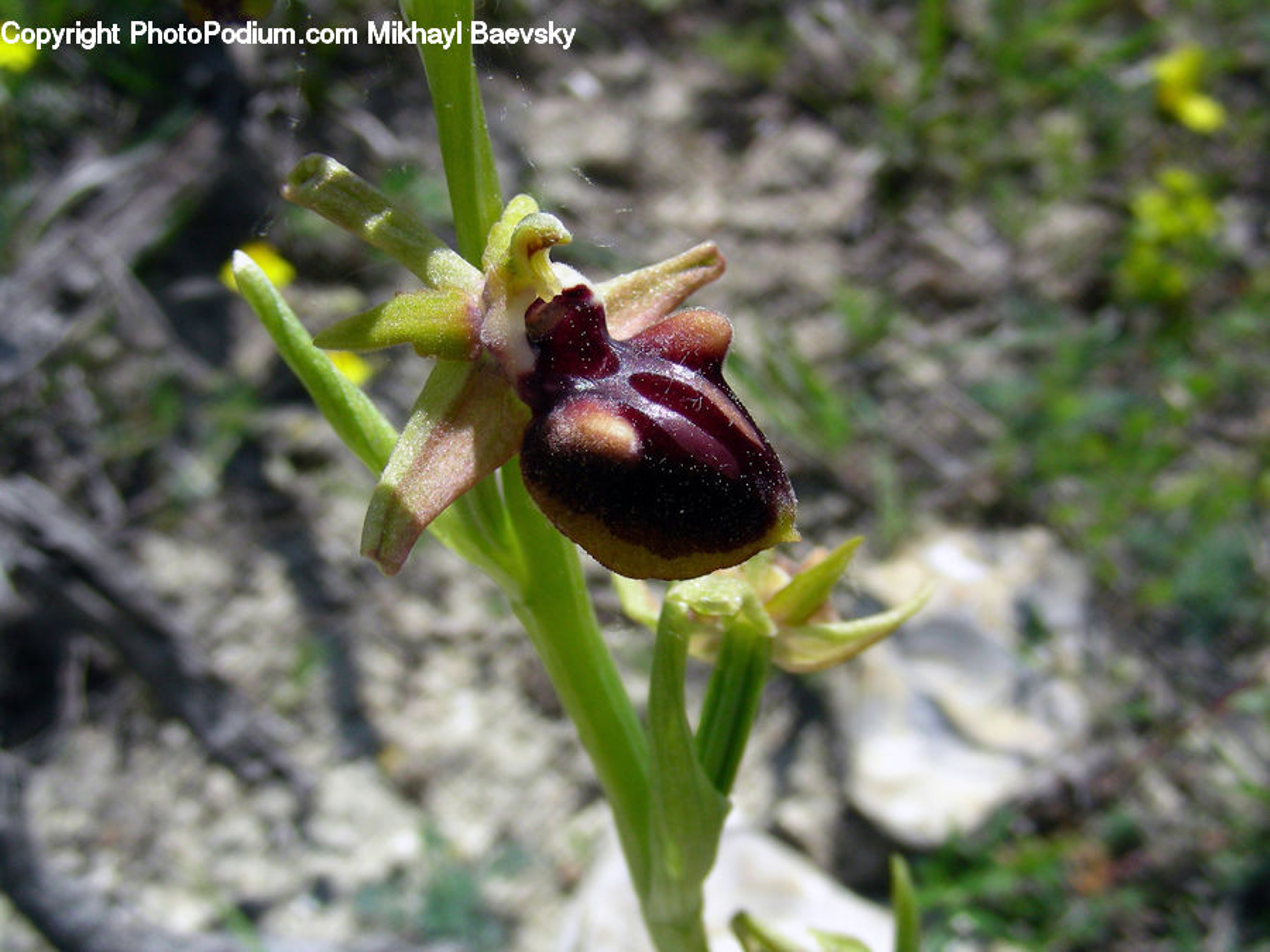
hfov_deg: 49.0
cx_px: 635
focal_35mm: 38
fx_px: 1394
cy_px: 476
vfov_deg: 37.7
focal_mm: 6.3
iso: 50
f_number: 4
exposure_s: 1/692
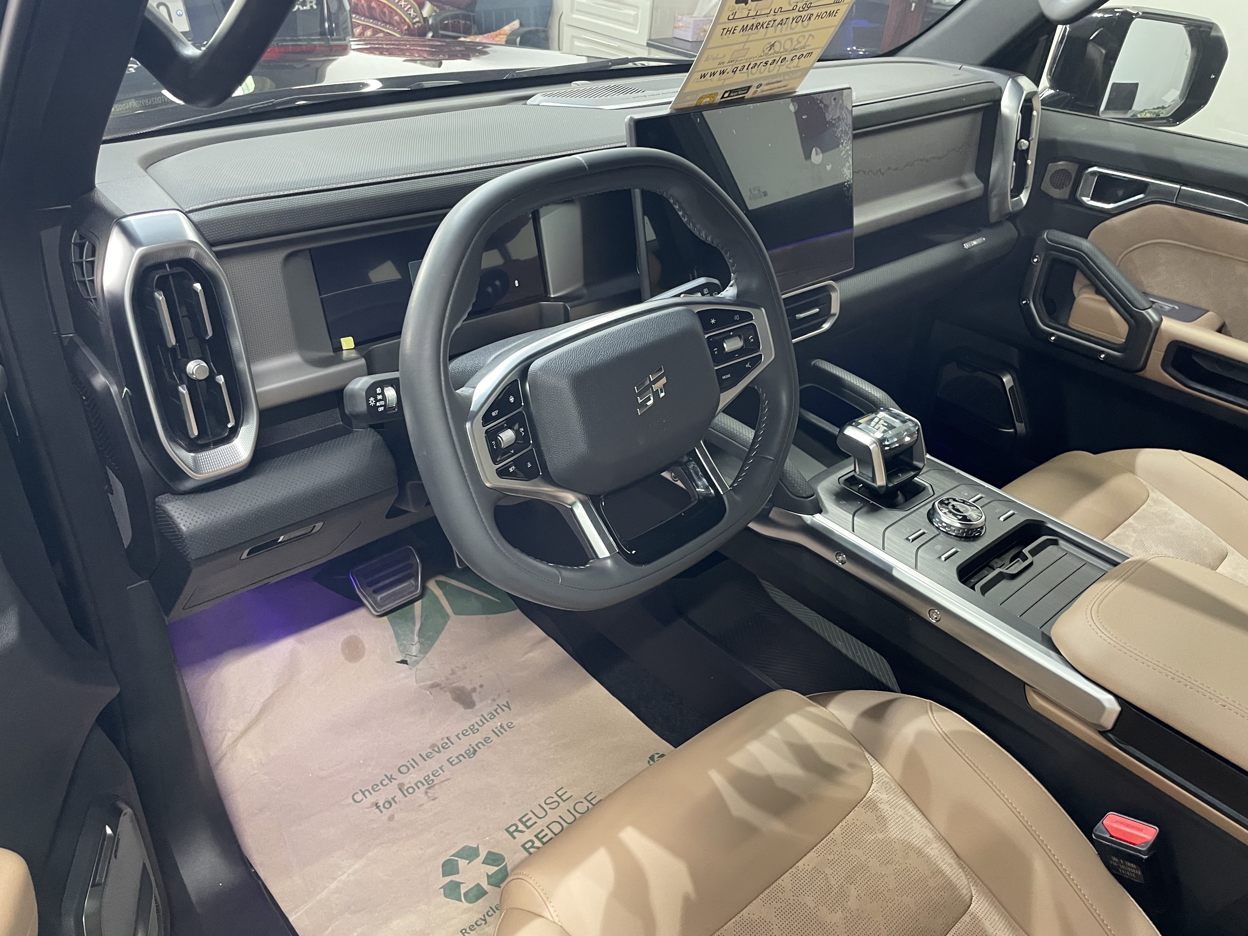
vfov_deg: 53.1
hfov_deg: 67.3
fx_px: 937
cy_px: 468
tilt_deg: -32.1
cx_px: 624
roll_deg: -4.9
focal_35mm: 26
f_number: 1.6
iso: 320
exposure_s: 1/50
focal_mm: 4.2
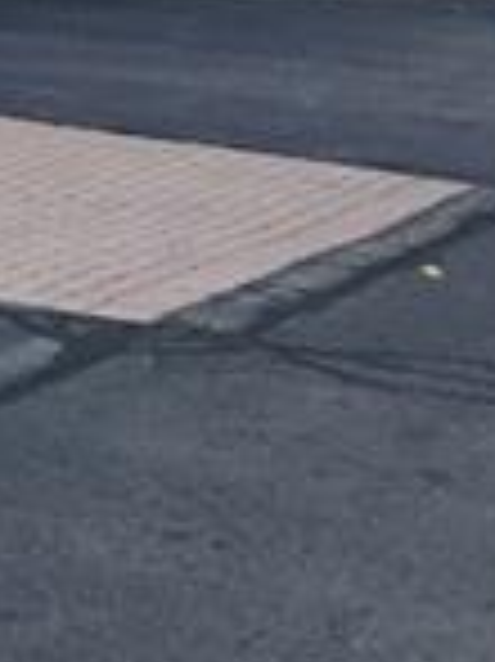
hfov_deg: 8.9
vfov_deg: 12.3
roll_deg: -1.5
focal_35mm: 152
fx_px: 2902
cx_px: -666
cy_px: -383
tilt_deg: +3.2
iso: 32
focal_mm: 4.15
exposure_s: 1/15
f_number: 2.2
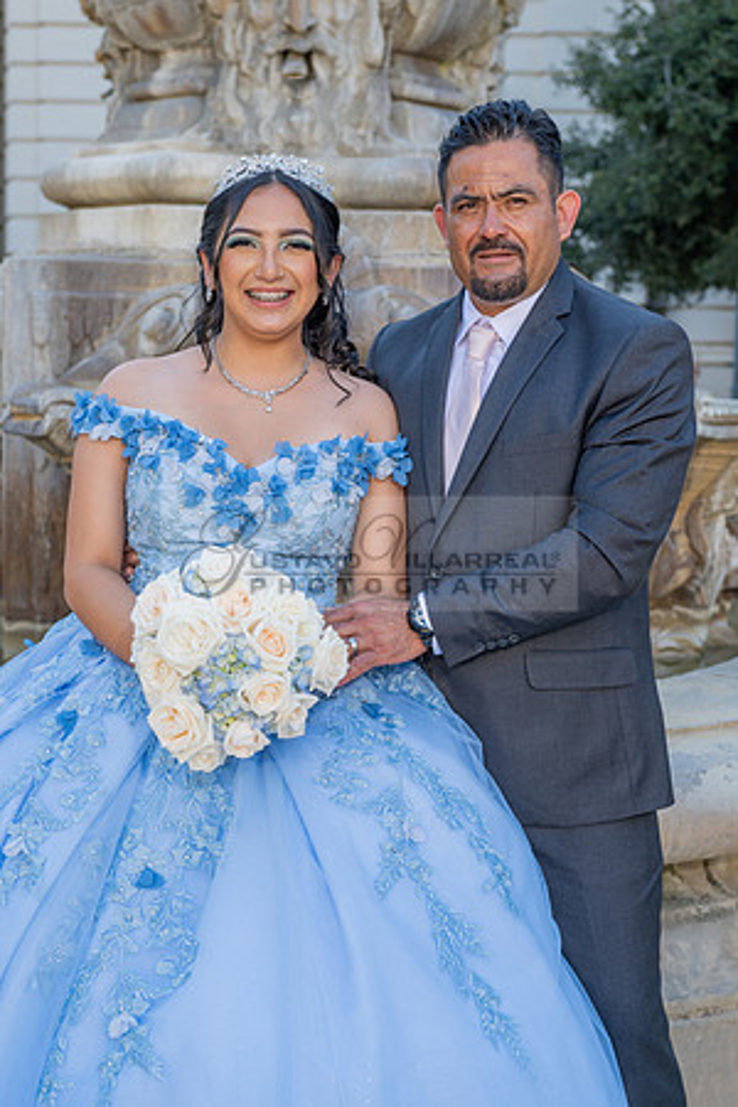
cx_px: 369
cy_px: 554
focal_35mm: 56
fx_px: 1722
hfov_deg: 24.2
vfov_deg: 35.6
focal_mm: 56
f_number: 5
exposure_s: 1/200
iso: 200
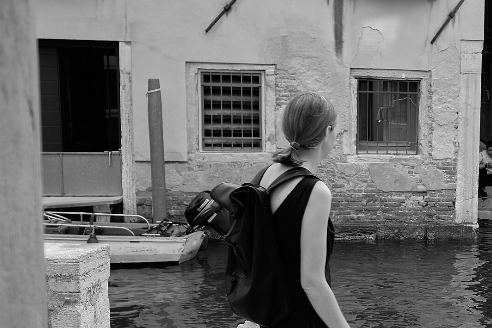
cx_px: 546
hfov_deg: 24.0
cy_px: 240
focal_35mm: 79
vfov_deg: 17.2
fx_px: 1080
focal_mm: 23
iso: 200
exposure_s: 1/125
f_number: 3.6
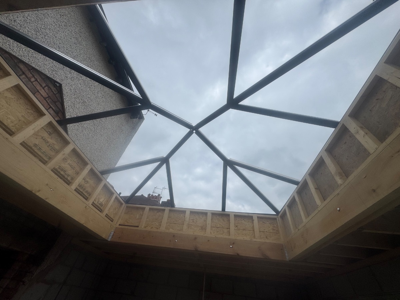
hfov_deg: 102.1
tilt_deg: +45.8
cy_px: 150
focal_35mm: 14
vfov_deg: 85.7
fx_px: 162
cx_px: 200
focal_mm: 2.22
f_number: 2.2
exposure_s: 1/3906
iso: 40
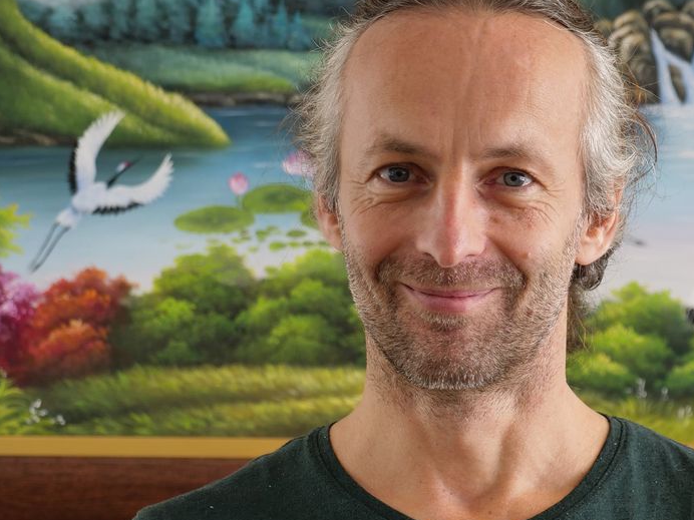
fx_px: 1604
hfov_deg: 24.3
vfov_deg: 18.4
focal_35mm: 80
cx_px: 478
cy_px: 297
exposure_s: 1/60
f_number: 2.8
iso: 250
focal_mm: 26
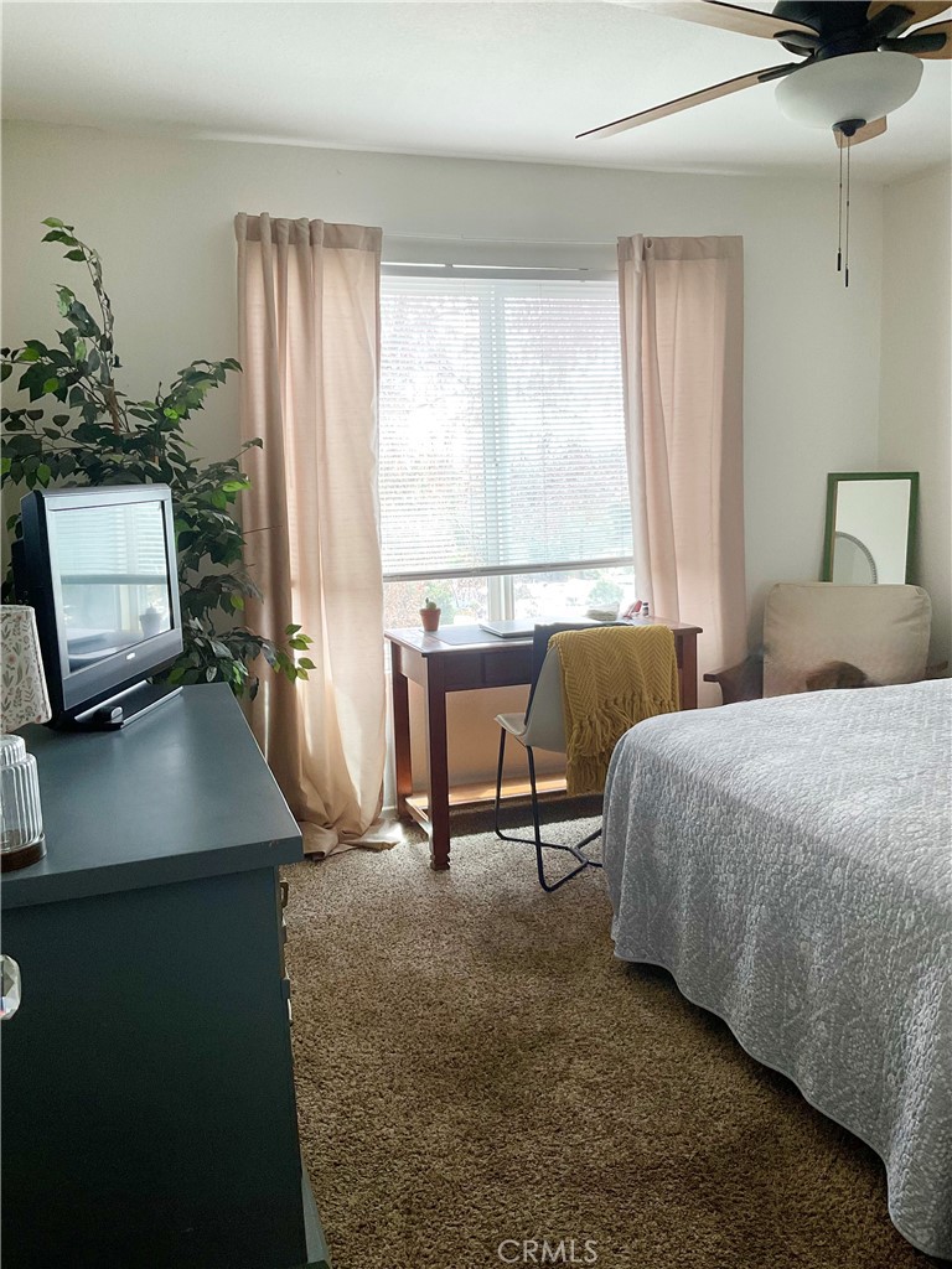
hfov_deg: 48.2
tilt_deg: -8.7
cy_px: 634
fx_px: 1063
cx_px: 476
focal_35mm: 29
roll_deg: +1.2
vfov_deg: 61.7
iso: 64
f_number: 1.8
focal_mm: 3
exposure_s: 1/112
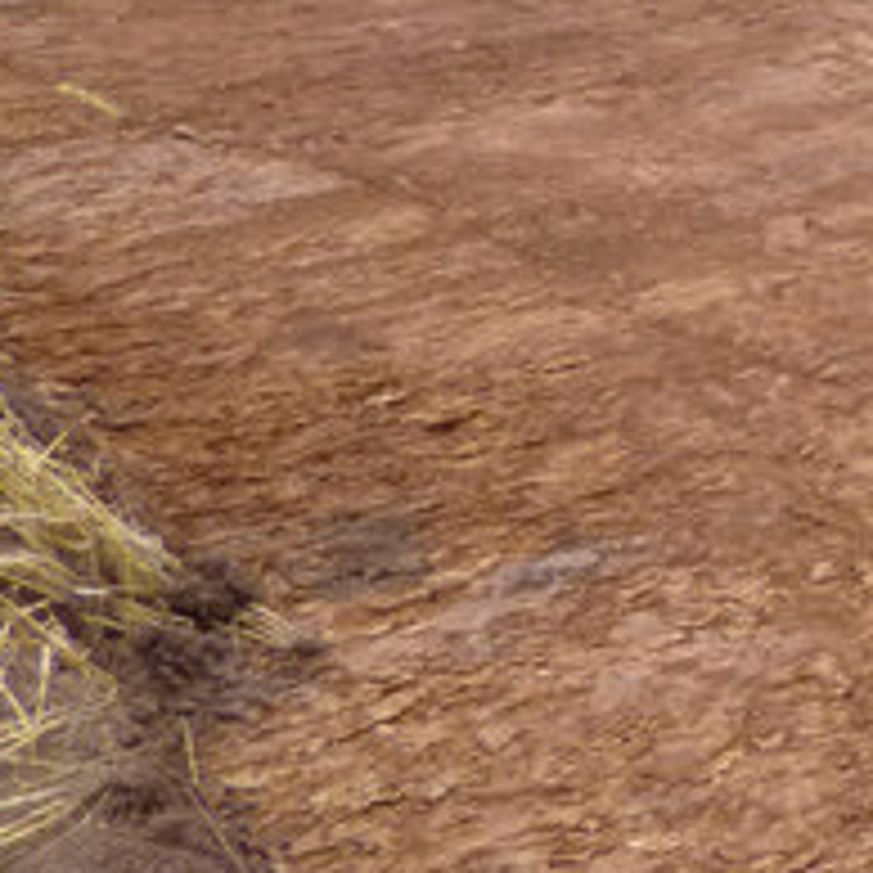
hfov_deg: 17.4
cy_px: 106
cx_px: 1552
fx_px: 2340
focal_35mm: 82
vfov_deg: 20.7
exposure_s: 1/640
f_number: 2.5
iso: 100
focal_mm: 4.3
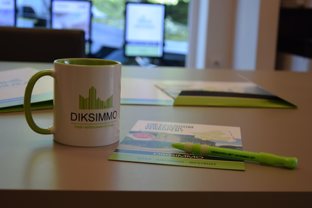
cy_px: 104
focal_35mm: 60
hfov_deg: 33.4
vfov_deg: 22.6
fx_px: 520
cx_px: 156
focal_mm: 40
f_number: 4.5
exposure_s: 1/80
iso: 400
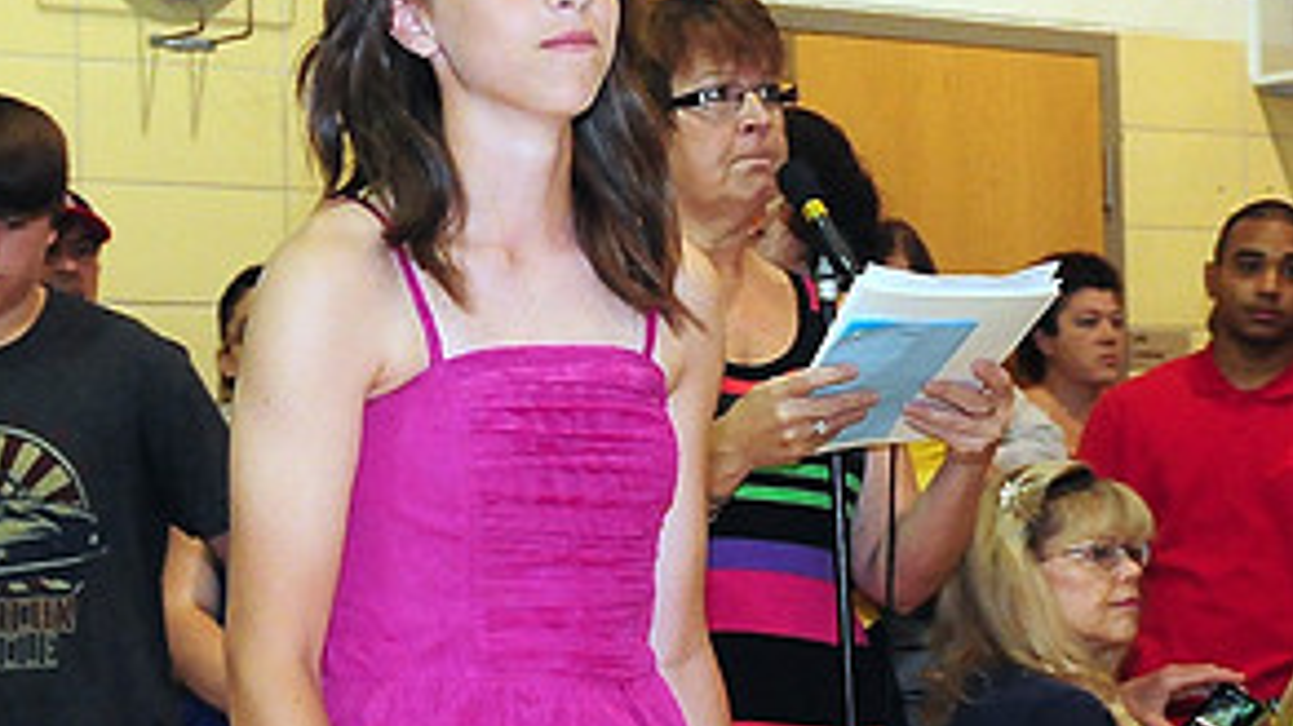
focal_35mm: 58
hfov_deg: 36.0
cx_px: 635
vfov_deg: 20.1
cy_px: 717
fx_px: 1988
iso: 1600
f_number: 3.2
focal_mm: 24
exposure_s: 1/250
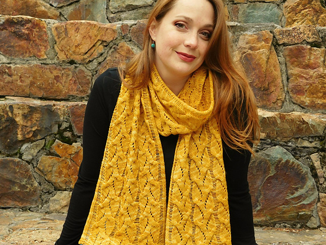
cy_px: 136
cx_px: 153
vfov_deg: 24.8
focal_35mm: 59
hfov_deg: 32.7
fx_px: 556
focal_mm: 9
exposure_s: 1/60
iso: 125
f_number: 3.8
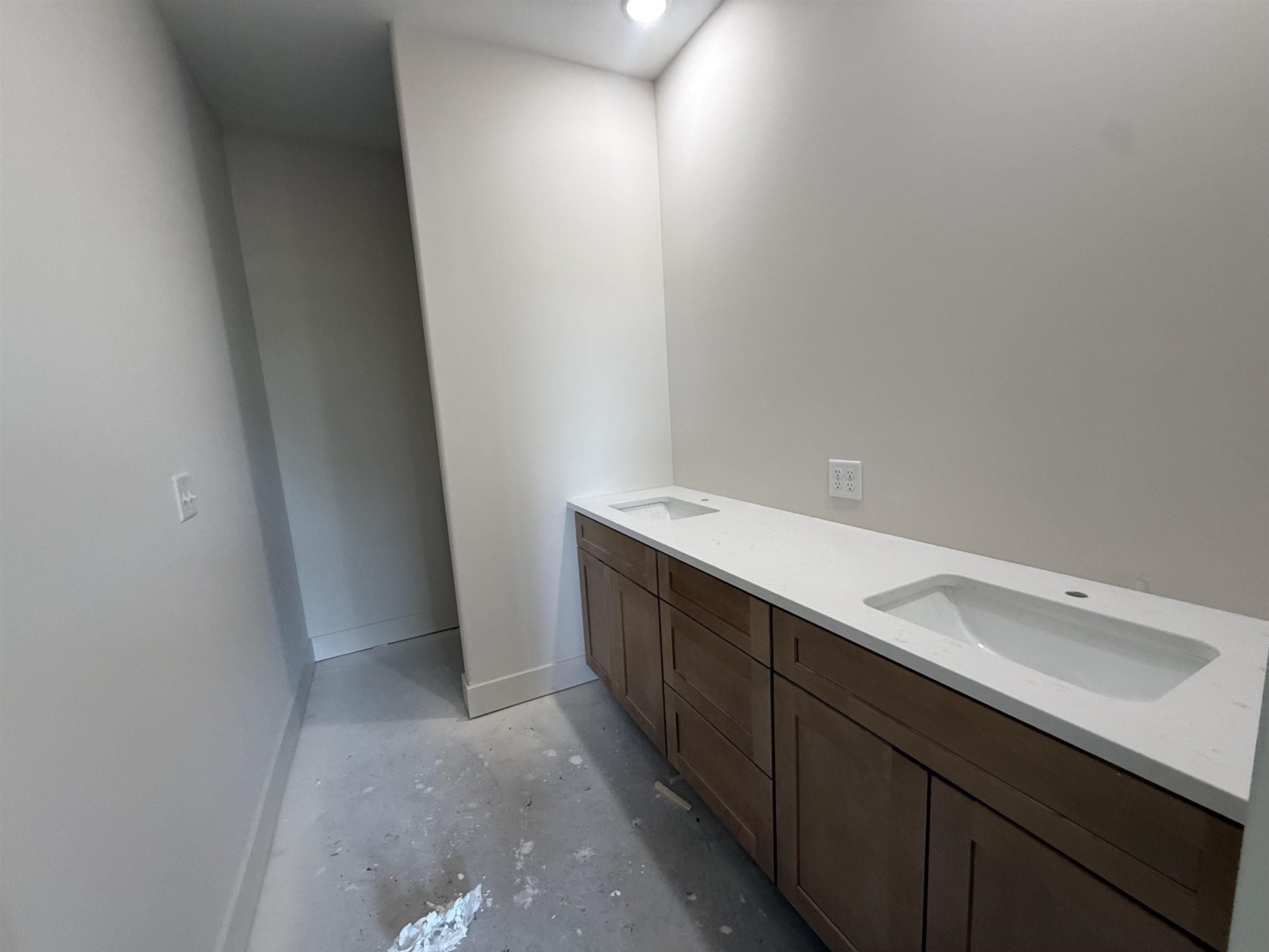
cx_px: 634
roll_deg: +4.0
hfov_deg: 102.1
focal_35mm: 14
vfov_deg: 85.7
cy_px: 476
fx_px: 513
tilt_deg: -9.7
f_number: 2.2
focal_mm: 2.22
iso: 250
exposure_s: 1/120
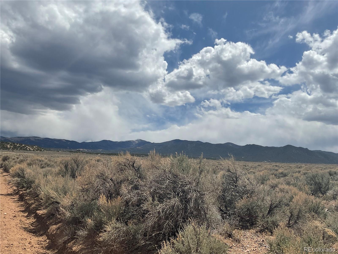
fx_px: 283
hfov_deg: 61.7
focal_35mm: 29
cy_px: 127
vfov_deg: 48.2
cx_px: 169
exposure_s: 1/5263
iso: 16
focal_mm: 3
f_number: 1.8
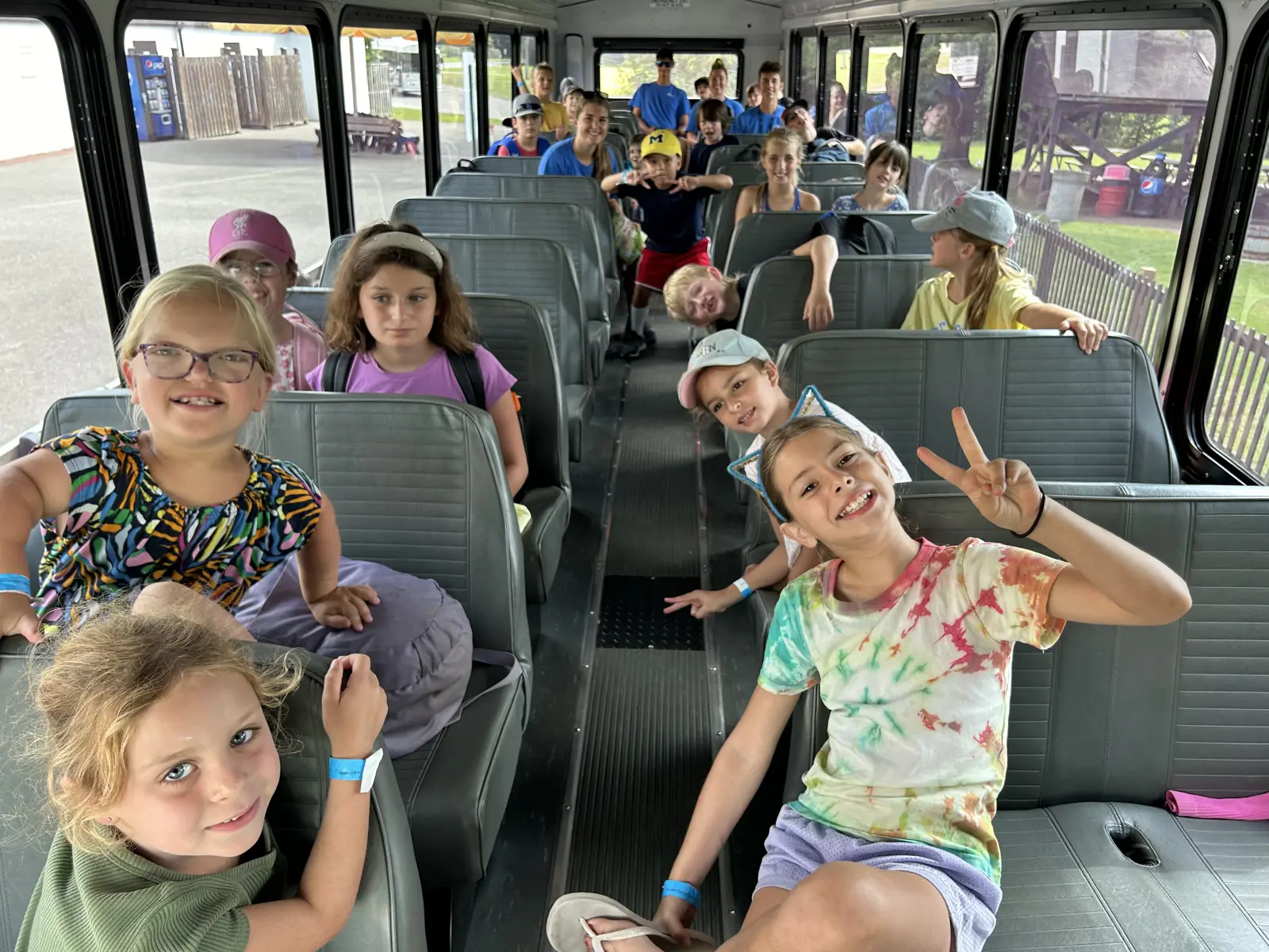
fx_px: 953
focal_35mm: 26
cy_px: 476
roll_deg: -1.2
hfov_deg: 67.3
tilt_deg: -24.1
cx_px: 634
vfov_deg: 53.1
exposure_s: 1/121
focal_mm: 5.7
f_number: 1.5
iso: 64
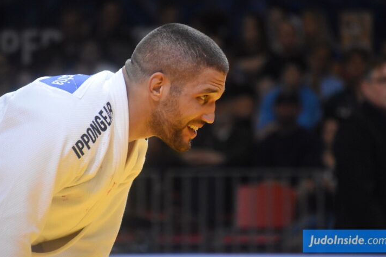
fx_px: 4502
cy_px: 126
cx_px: 197
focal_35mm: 420
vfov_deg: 3.3
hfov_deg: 4.9
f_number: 6
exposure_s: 1/800
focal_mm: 260
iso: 3200
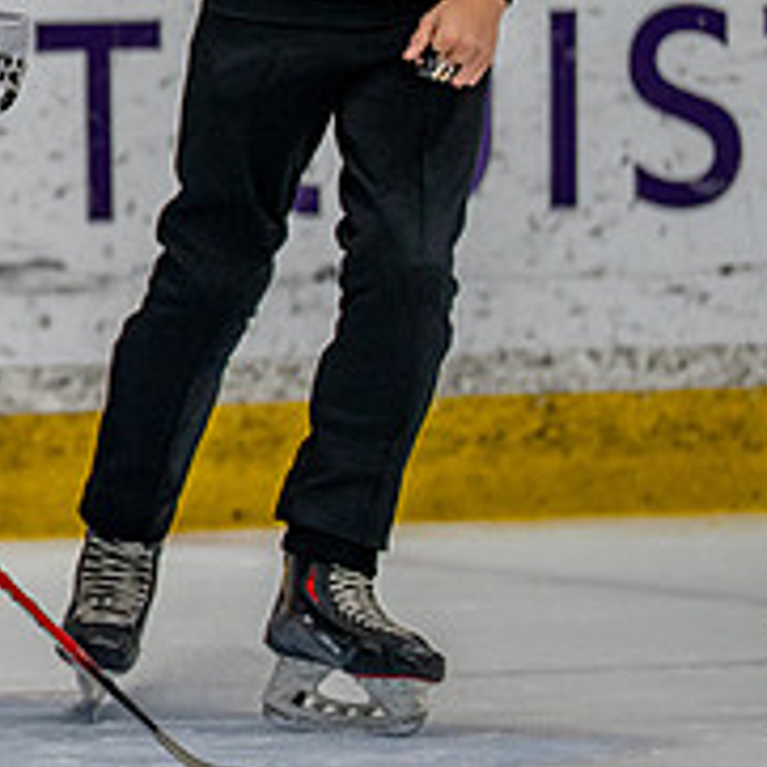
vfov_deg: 2.4
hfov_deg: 2.4
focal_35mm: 730
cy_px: 119
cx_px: -639
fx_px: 18300
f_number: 2.8
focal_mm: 200
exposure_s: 1/1250
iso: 1000
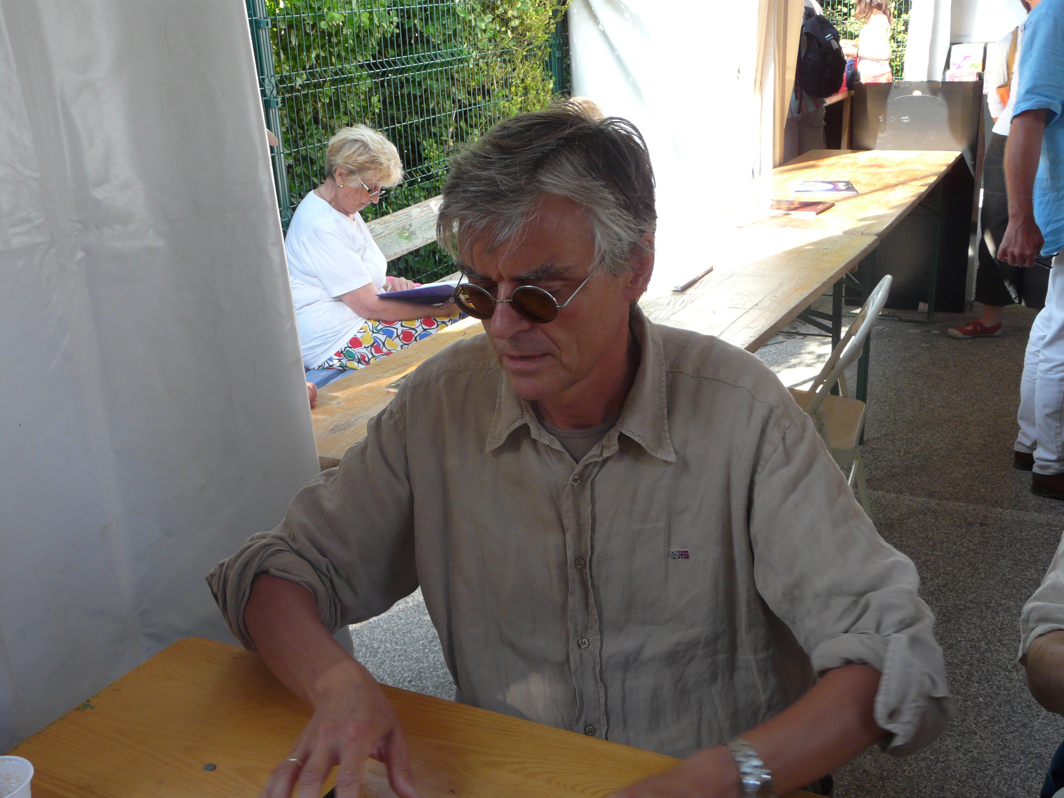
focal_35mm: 38
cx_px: 532
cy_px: 399
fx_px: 1168
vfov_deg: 37.7
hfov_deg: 49.0
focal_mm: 6.3
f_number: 2.8
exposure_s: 1/125
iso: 100
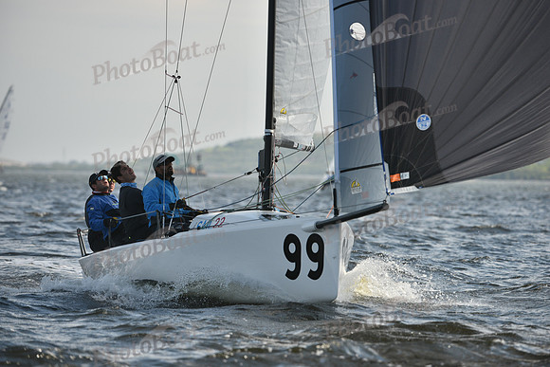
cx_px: 275
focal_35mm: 330
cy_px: 184
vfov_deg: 4.2
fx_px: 5043
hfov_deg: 6.2
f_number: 5.6
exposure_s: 1/1250
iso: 250
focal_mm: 330
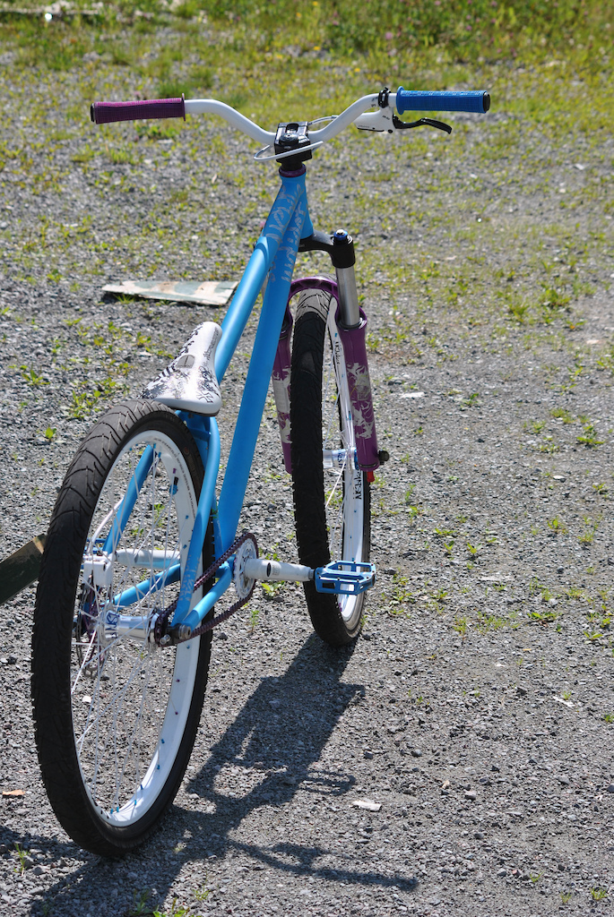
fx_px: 2680
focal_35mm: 105
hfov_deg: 13.1
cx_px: 307
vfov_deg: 19.4
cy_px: 458
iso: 100
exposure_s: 1/250
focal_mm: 70
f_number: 8
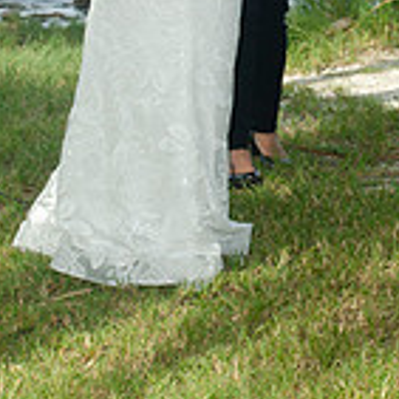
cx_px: 402
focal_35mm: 195
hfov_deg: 8.9
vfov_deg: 8.9
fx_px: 2543
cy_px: -93
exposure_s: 1/250
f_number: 9
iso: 100
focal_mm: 48
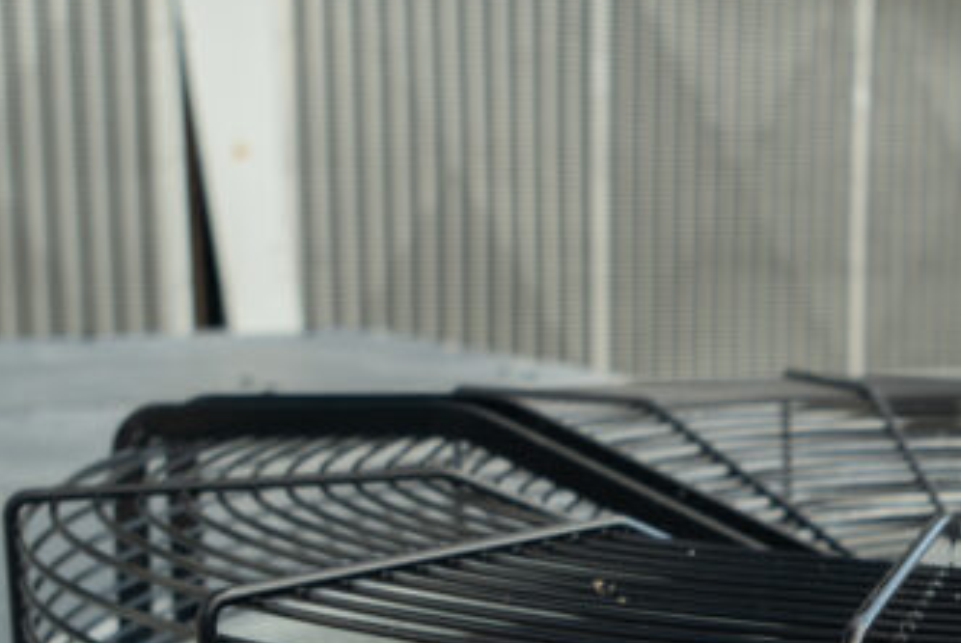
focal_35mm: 74
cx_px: 996
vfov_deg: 18.2
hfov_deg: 25.7
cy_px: 555
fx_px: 1977
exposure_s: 1/100
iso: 100
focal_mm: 24
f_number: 5
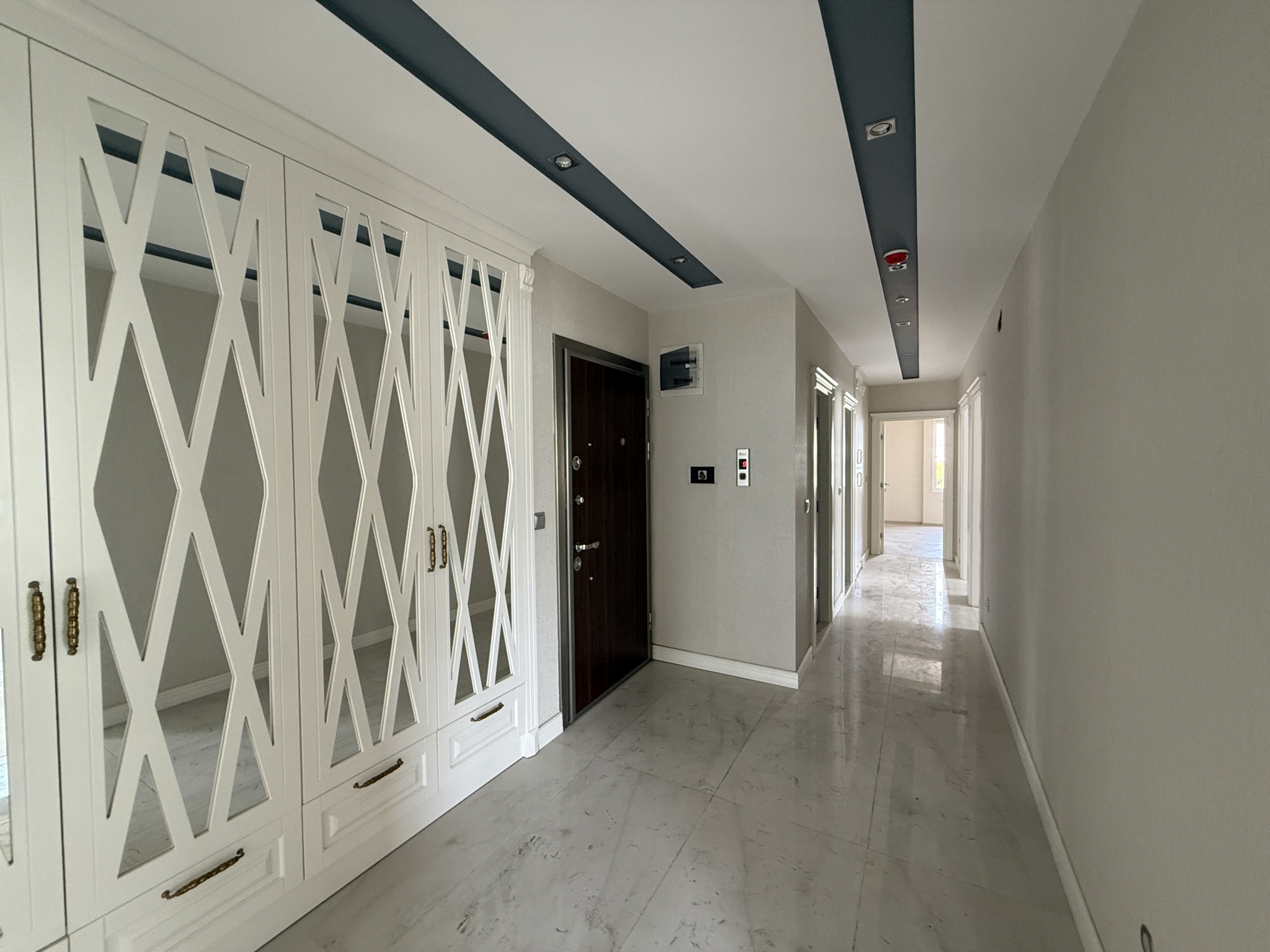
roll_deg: +0.5
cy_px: 476
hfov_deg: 102.1
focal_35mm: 14
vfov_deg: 85.7
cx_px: 635
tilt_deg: -1.5
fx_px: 514
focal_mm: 2.22
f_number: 2.2
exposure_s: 1/76
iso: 320
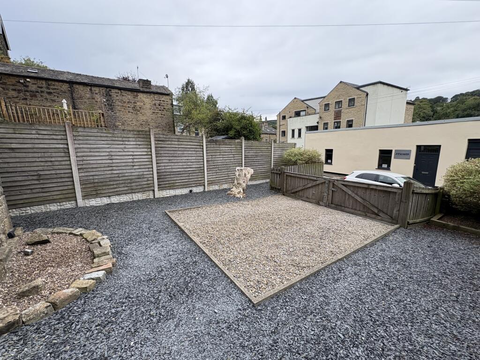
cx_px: 240
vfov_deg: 85.7
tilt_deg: -10.8
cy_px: 180
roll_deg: +1.8
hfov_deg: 102.1
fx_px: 194
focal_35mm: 14
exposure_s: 1/204
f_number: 2.2
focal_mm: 2.22
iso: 50
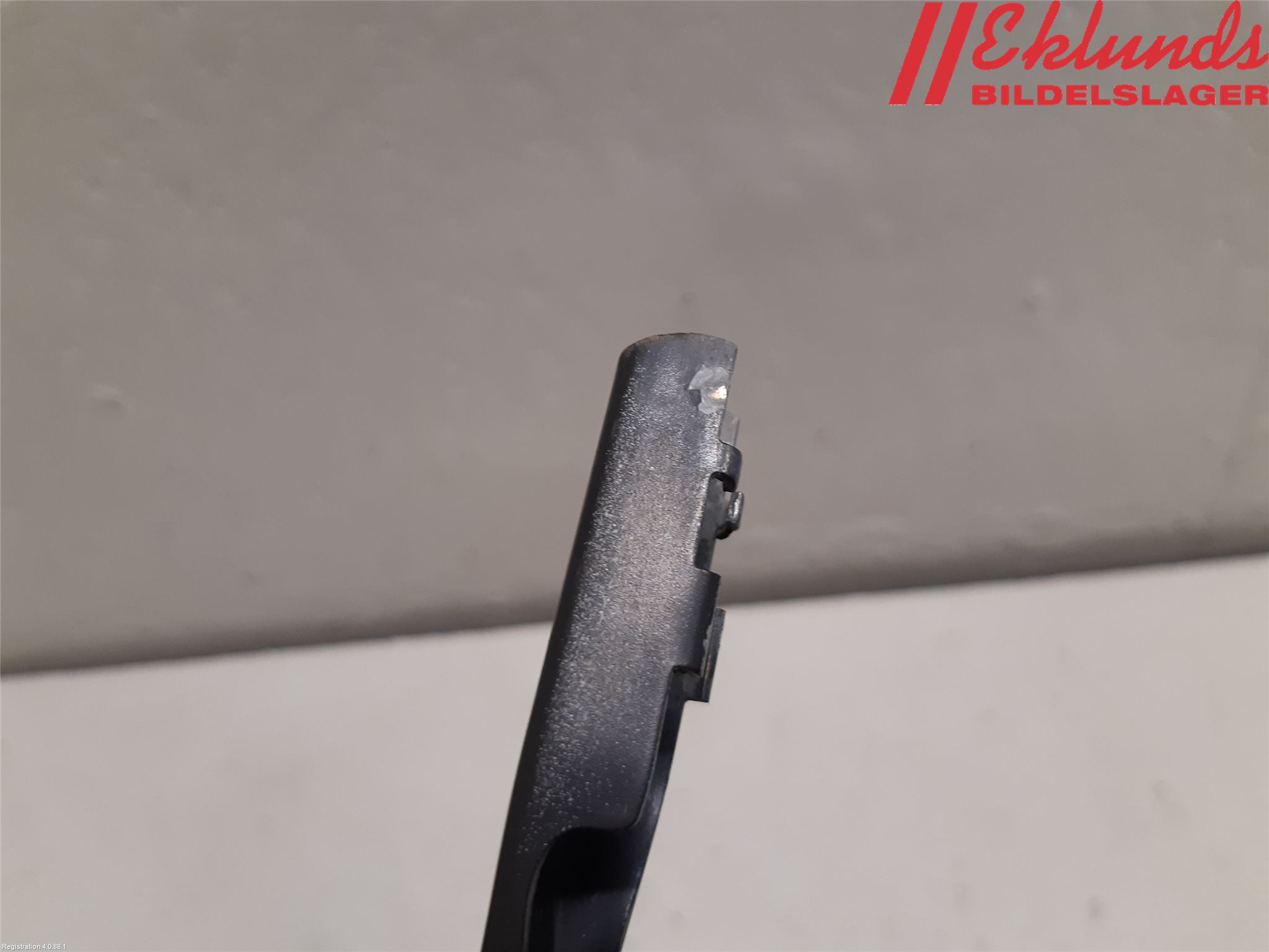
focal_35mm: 26
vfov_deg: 53.1
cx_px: 634
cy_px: 476
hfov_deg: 67.3
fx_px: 953
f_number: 1.7
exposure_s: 1/50
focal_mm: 3.93
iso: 200
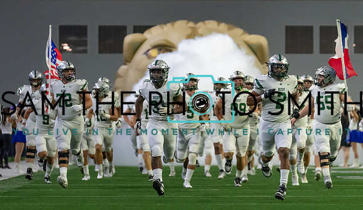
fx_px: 2856
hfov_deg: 7.3
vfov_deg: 4.2
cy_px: 105
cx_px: 177
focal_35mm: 295
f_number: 4
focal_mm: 200
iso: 5000
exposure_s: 1/1000
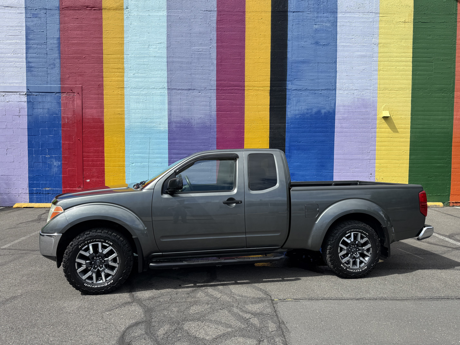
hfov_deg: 71.6
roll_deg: -0.8
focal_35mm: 24
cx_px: 230
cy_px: 172
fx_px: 319
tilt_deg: -2.0
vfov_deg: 56.8
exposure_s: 1/3953
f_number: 1.78
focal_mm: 6.76
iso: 80
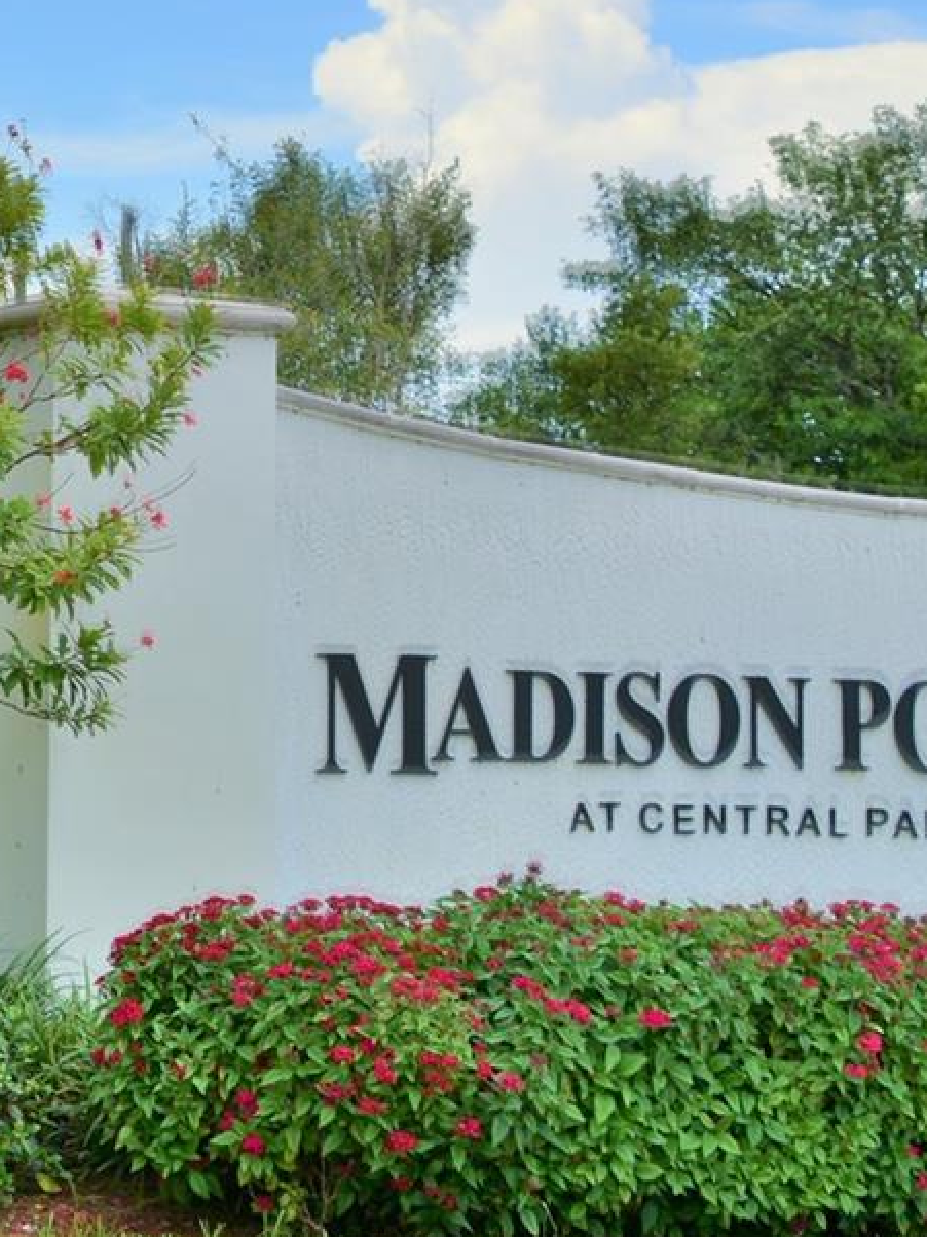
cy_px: 253
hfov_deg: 12.4
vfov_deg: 17.0
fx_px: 4109
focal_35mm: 115
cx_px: -317
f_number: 8
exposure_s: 1/250
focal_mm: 30
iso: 125
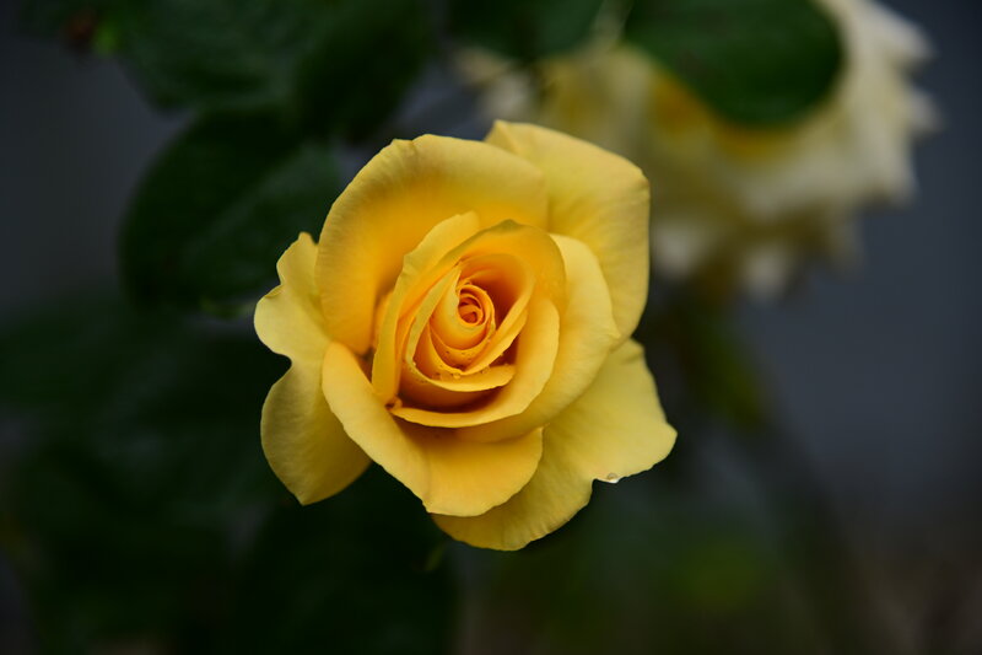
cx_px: 491
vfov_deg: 11.4
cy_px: 328
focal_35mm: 120
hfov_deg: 17.1
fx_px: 3272
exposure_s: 1/320
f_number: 4
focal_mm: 120
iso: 200
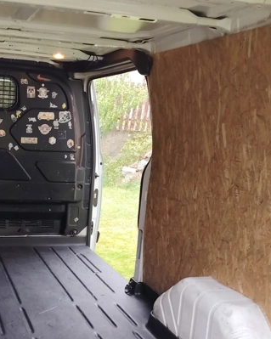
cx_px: 49
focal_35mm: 47
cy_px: 231
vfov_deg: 39.0
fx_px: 471
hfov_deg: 31.2
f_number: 1.75
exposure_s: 1/33.3
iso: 228
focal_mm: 5.25
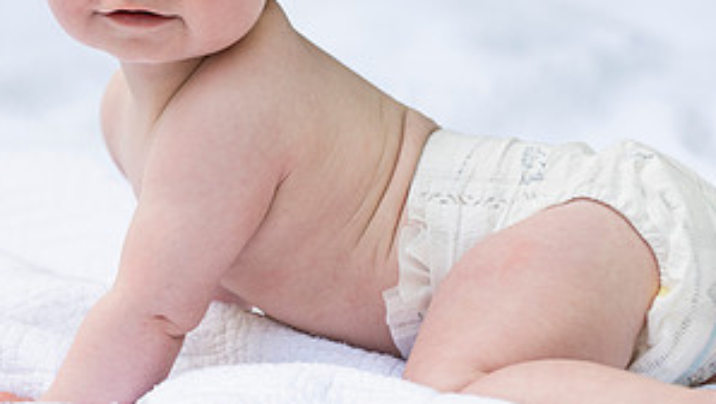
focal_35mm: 257
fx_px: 4882
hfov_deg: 8.4
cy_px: 36
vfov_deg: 4.7
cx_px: 258
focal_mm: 120
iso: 400
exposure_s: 1/1600
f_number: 3.5
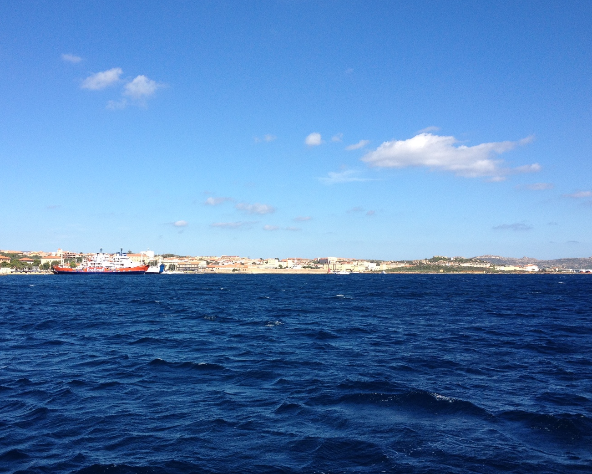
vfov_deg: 35.7
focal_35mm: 42
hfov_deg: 43.7
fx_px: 736
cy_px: 246
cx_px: 260
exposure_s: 1/1727
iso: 64
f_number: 2.4
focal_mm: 4.28
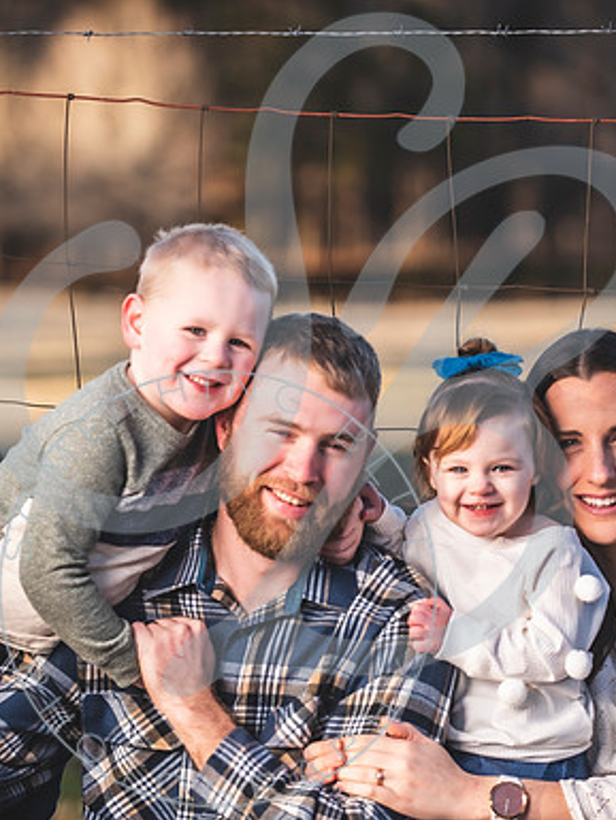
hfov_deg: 8.5
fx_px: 4126
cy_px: 410
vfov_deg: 11.4
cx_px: 324
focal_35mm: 174
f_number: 2.8
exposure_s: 1/400
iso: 100
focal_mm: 120
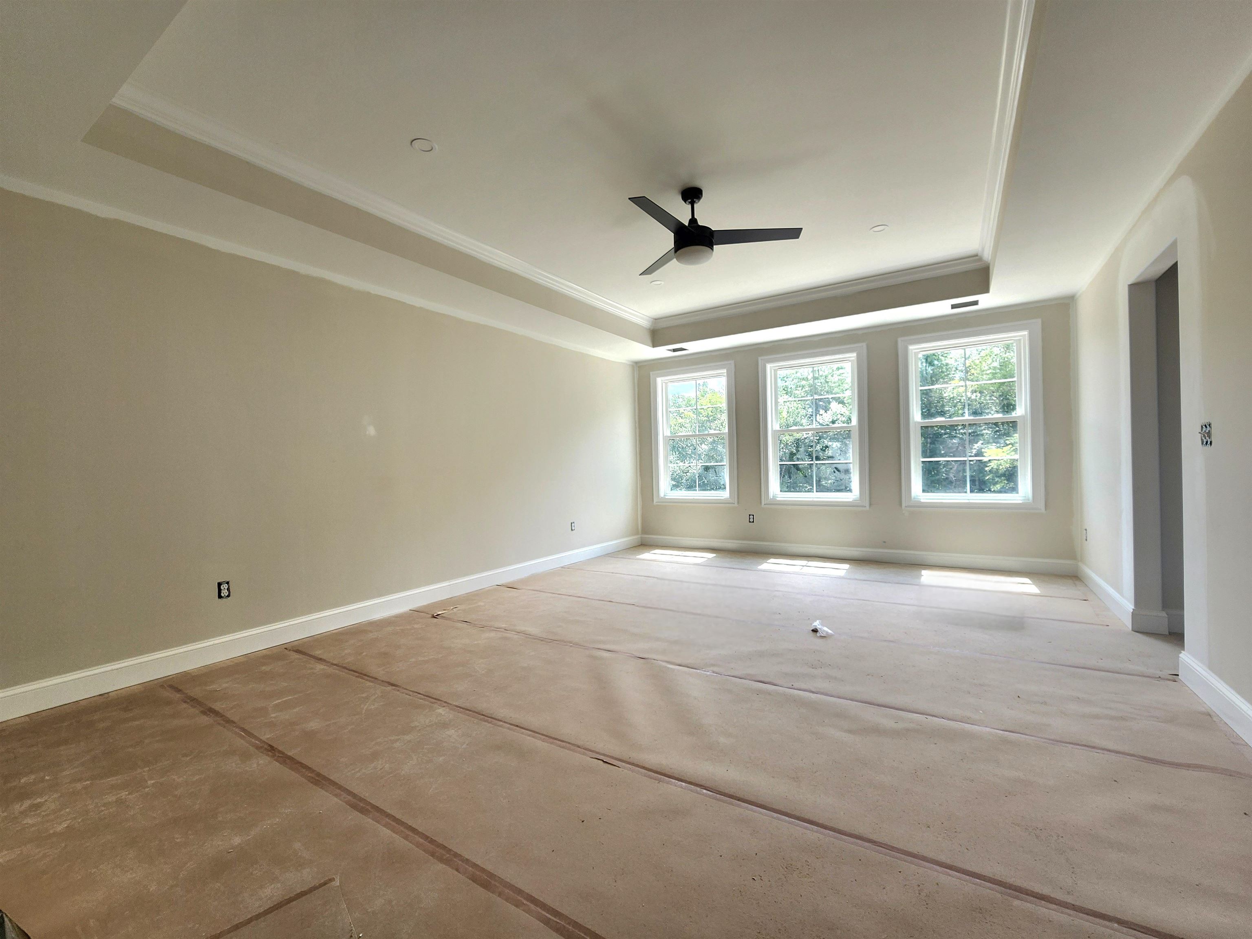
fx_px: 470
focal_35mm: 13
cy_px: 470
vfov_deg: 89.9
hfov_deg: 106.2
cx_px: 626
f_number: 2.2
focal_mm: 2.2
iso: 50
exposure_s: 1/147
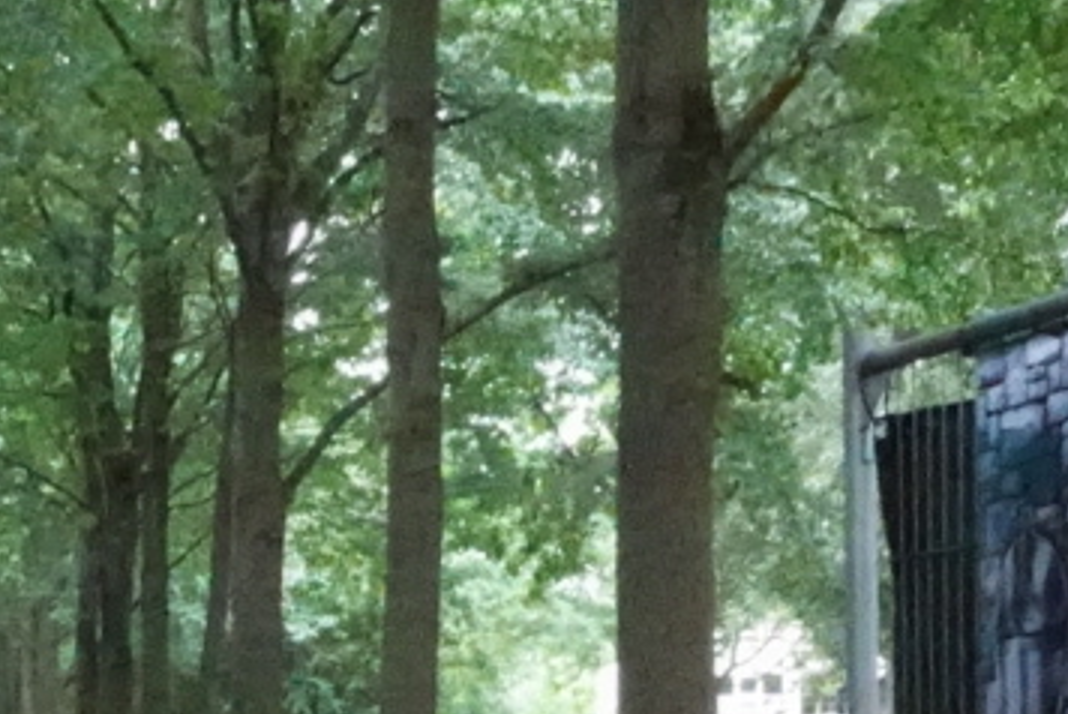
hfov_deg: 17.8
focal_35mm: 109
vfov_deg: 11.7
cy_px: 1257
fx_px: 3236
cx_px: -222
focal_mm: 8.8
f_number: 11
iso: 12800
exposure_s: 1/400
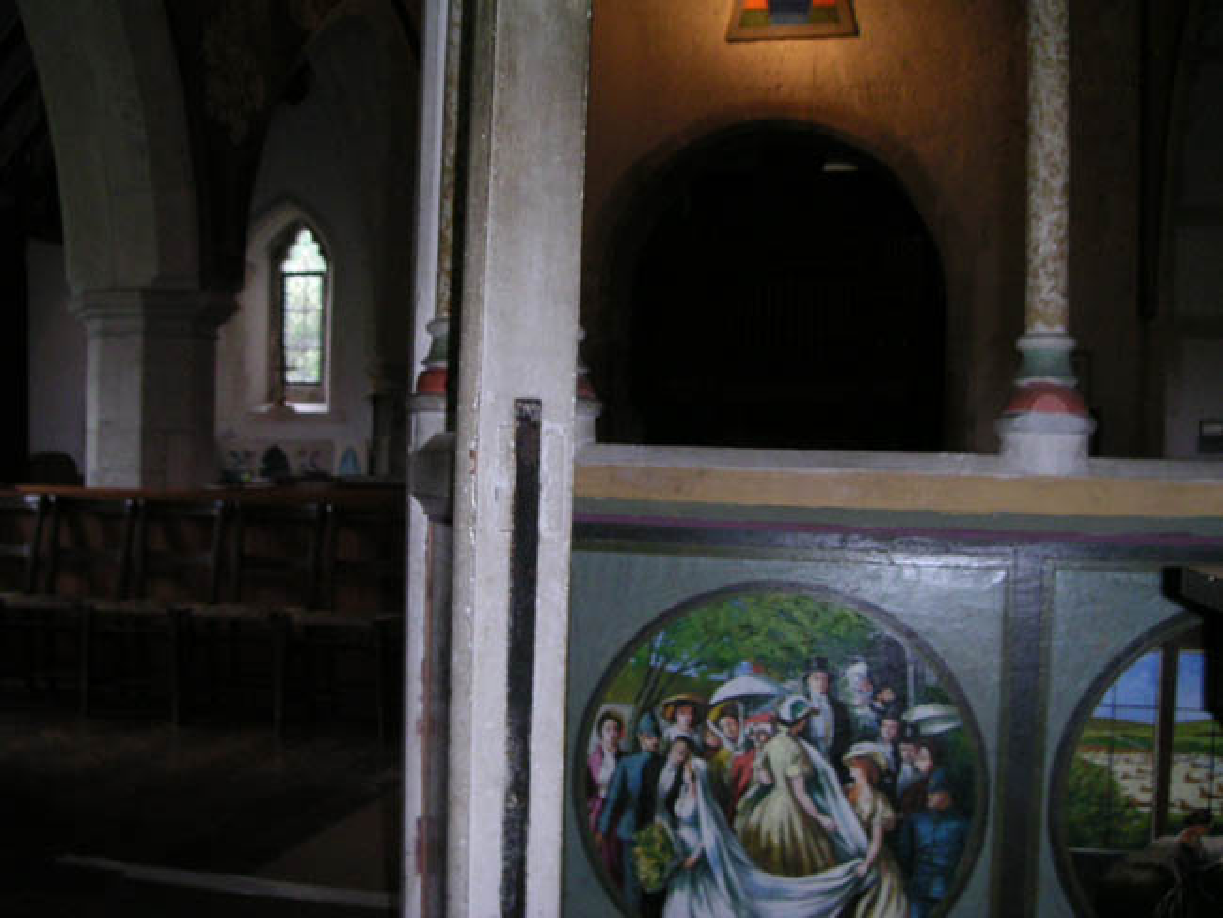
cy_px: 459
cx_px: 612
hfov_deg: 49.0
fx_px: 1343
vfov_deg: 37.7
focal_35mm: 38
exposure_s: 1/45
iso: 160
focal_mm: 6
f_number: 2.8
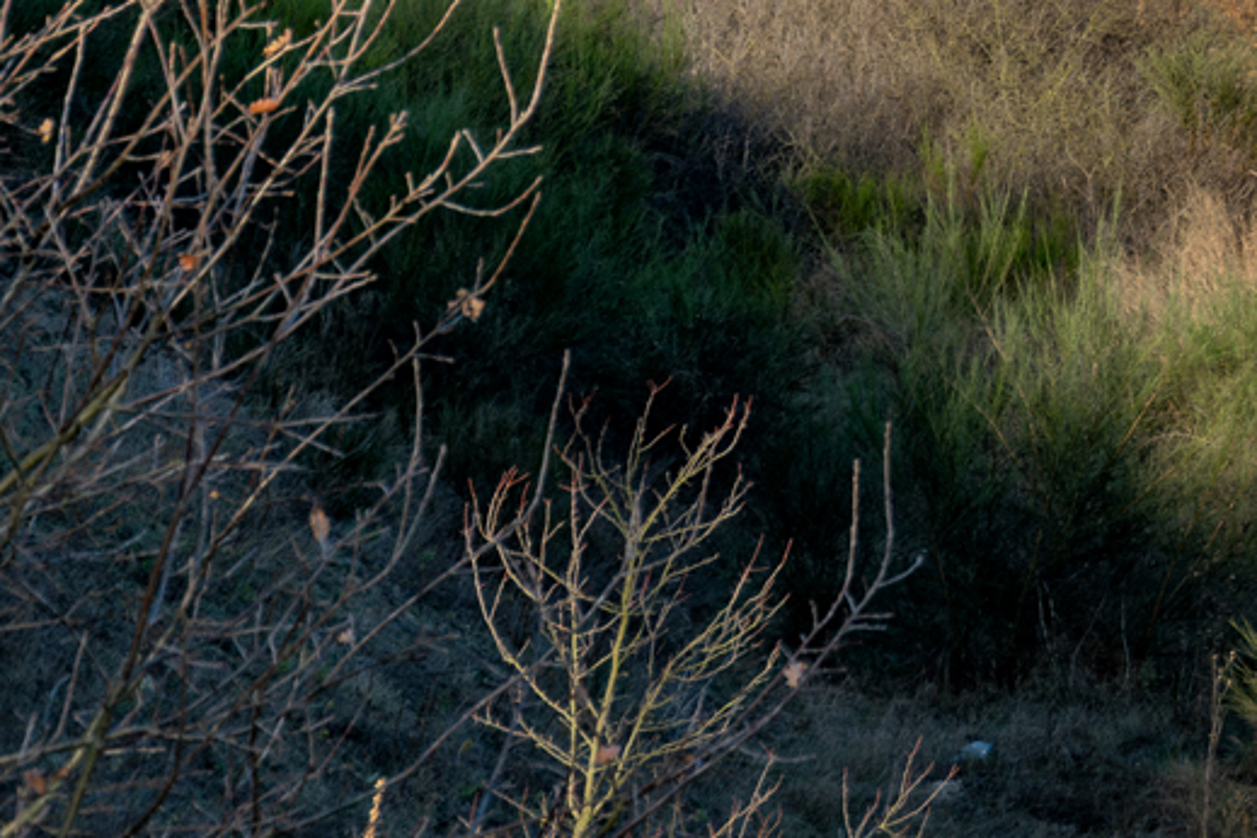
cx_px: 1686
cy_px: -355
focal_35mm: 347
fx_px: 12099
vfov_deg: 4.0
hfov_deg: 5.9
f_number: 7.1
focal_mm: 75
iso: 160
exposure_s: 1/250
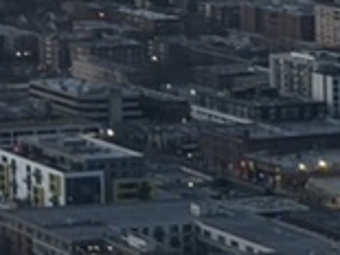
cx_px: -761
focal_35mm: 172
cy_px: -268
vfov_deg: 8.2
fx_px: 1688
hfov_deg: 8.8
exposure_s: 1/121
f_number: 1.6
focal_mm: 5.96
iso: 50
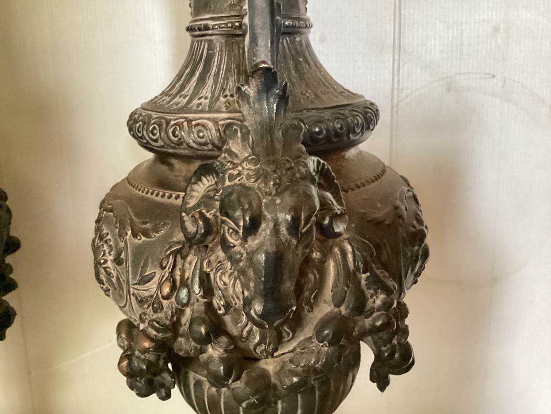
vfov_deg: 45.4
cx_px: 276
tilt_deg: -17.8
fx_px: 493
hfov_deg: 58.4
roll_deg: -1.5
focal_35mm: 31
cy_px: 207
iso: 500
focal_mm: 3.3
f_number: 2.4
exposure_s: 1/25
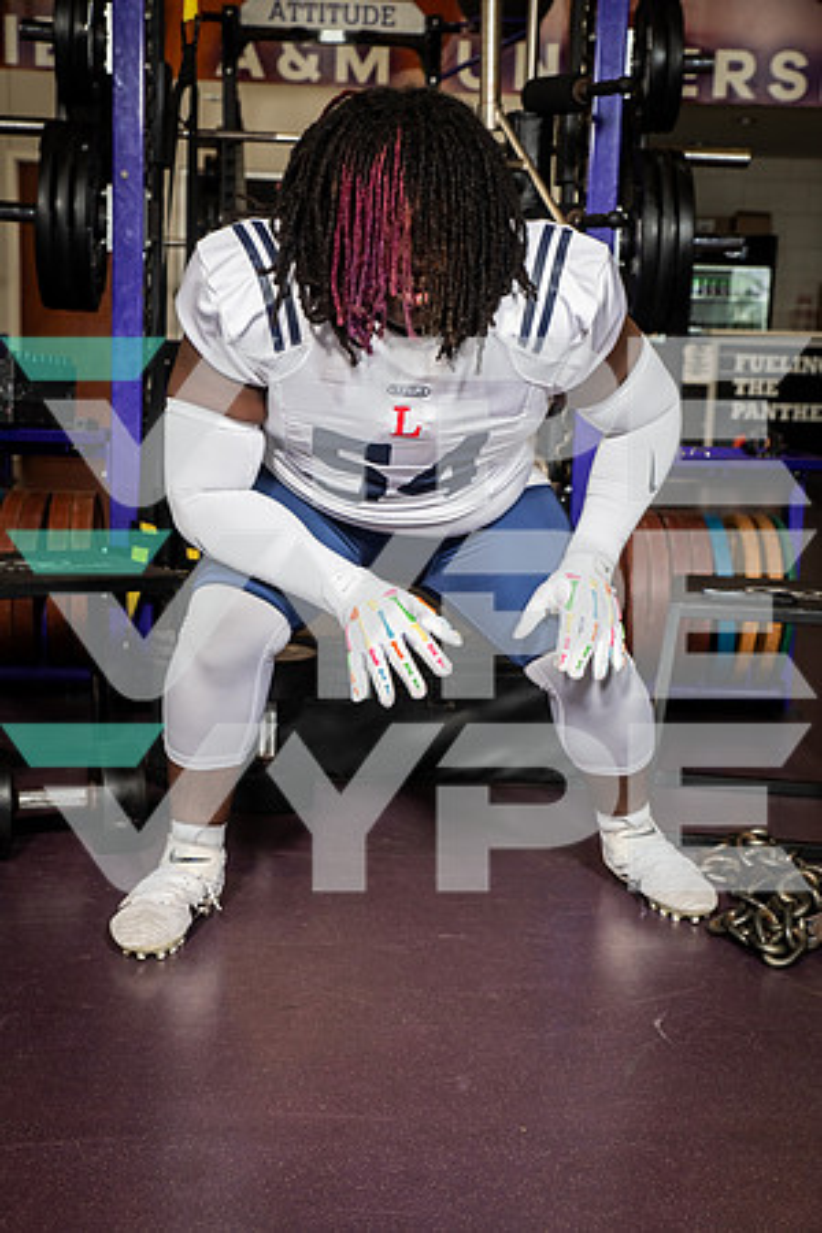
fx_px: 1712
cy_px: 616
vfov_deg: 39.6
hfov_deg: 27.0
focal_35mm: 50
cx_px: 411
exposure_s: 1/250
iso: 800
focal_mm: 50
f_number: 7.1
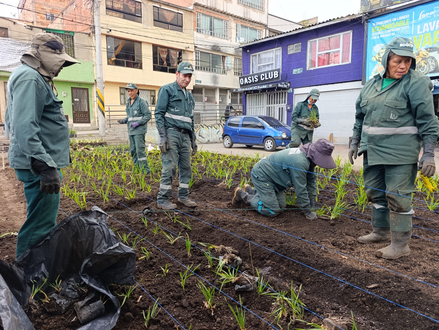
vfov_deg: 59.0
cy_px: 165
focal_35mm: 23
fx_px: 292
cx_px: 220
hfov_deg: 73.8
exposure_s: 1/120
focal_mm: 6.14
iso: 80
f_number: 1.6
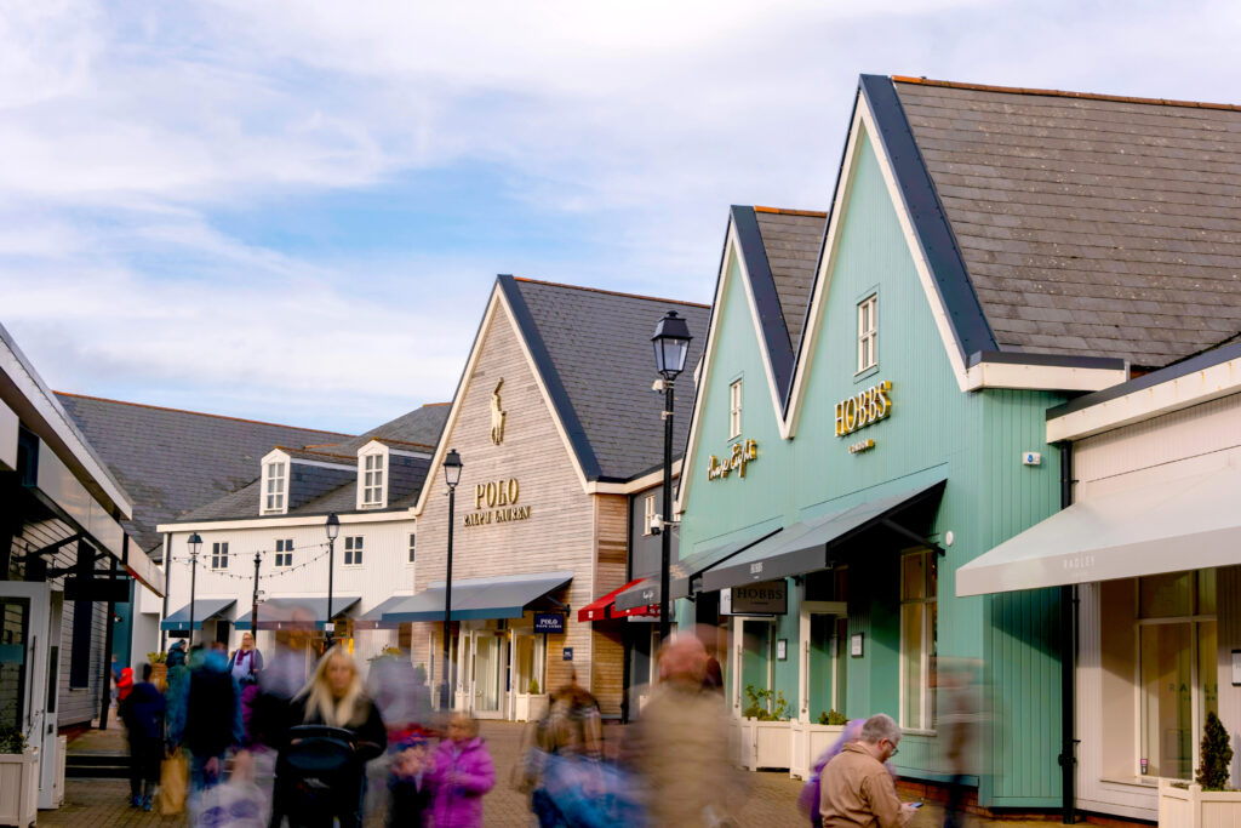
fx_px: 1965
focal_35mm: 57
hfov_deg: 35.0
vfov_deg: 23.8
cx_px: 620
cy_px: 414
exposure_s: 1.3
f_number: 5
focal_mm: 57
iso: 400
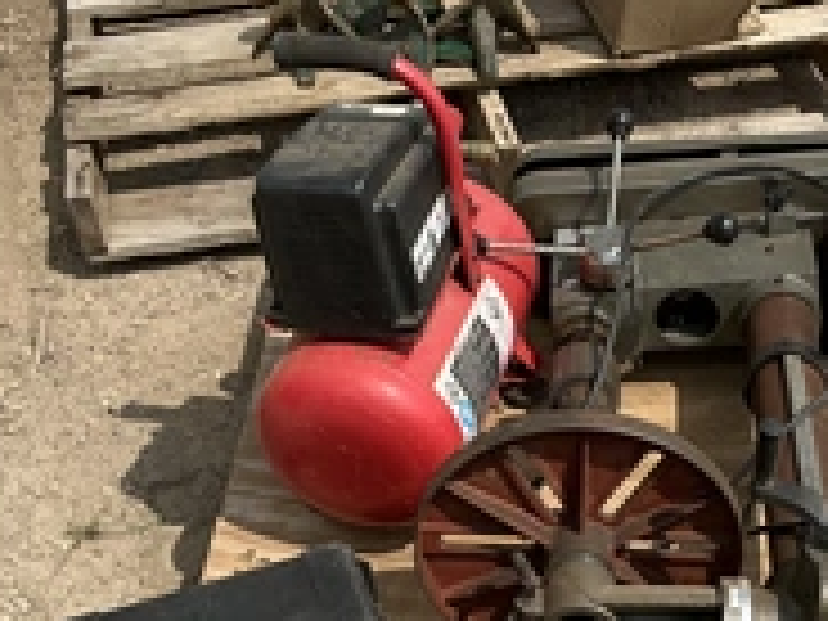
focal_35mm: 61
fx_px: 1459
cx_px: 652
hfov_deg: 31.0
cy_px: 580
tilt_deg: -46.9
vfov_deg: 23.3
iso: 25
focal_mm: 3
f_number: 1.8
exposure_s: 1/2058
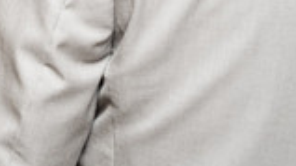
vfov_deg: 11.9
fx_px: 721
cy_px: -146
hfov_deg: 20.2
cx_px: -140
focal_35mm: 92
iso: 200
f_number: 5
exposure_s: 1/200
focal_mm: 24
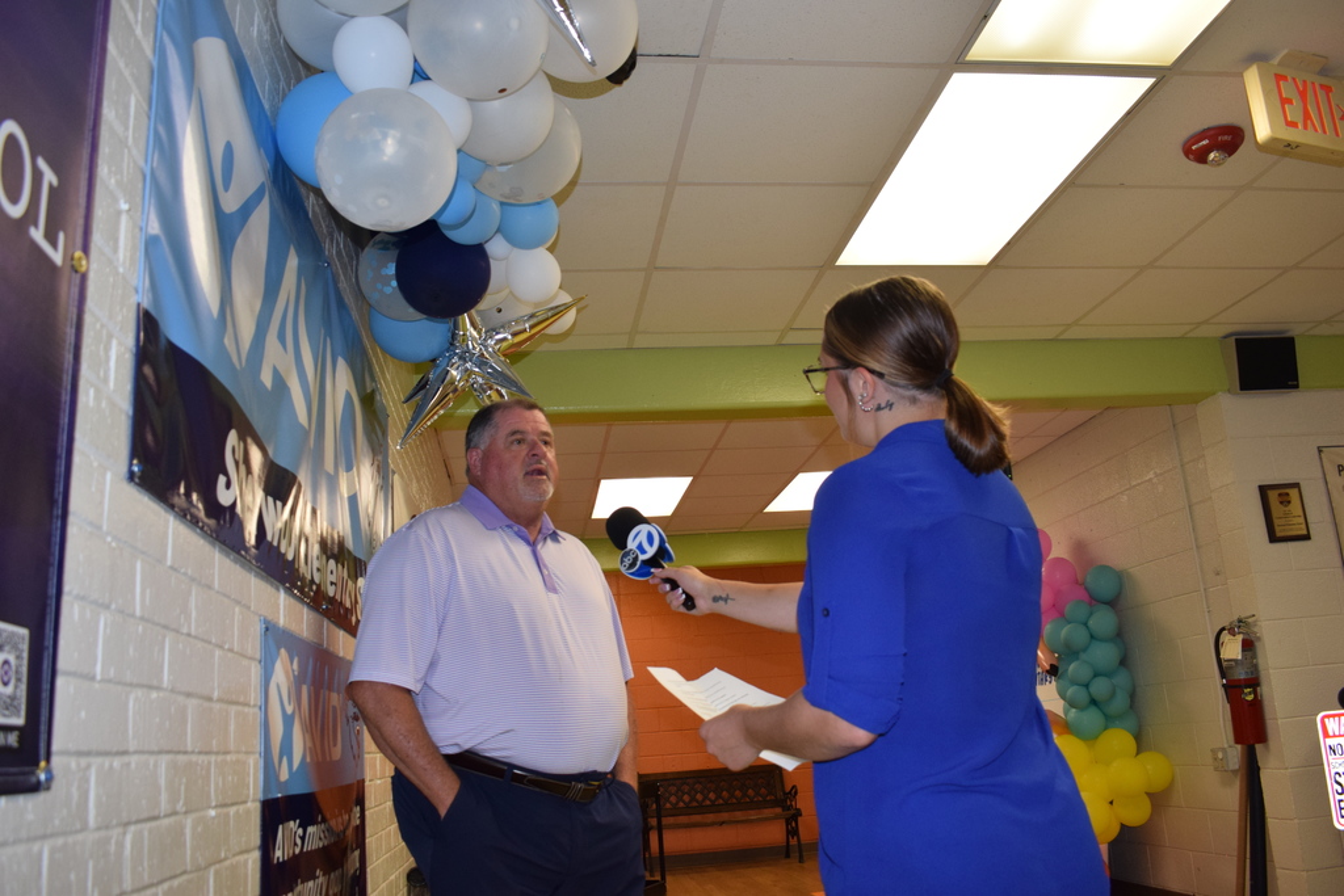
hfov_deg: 61.9
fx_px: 1120
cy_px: 448
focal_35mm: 30
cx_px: 672
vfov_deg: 43.6
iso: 800
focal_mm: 20
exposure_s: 1/125
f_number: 5.6
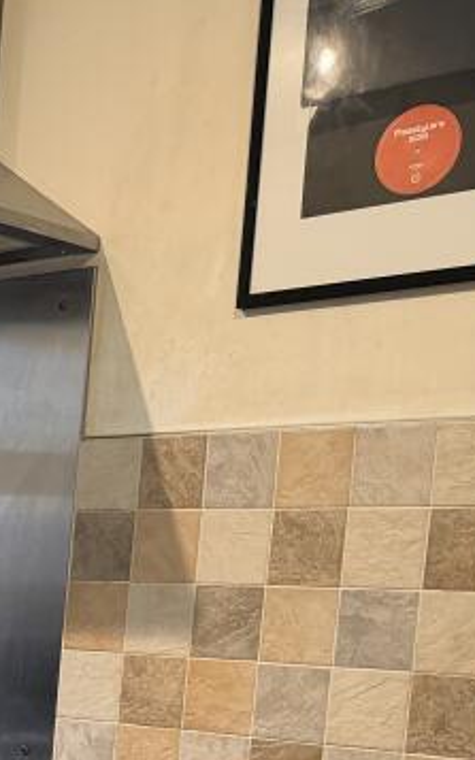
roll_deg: -2.5
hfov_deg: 15.6
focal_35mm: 73
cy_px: 796
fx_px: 1513
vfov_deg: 26.4
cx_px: -347
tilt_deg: -7.4
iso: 200
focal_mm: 6.76
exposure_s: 1/100
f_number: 1.78
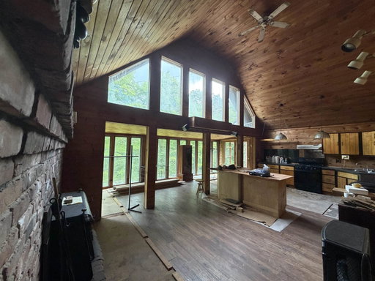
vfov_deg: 85.7
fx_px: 152
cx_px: 188
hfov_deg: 102.1
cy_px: 140
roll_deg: -1.6
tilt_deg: +2.3
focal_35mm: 14
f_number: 2.2
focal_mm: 2.22
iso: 320
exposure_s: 1/73
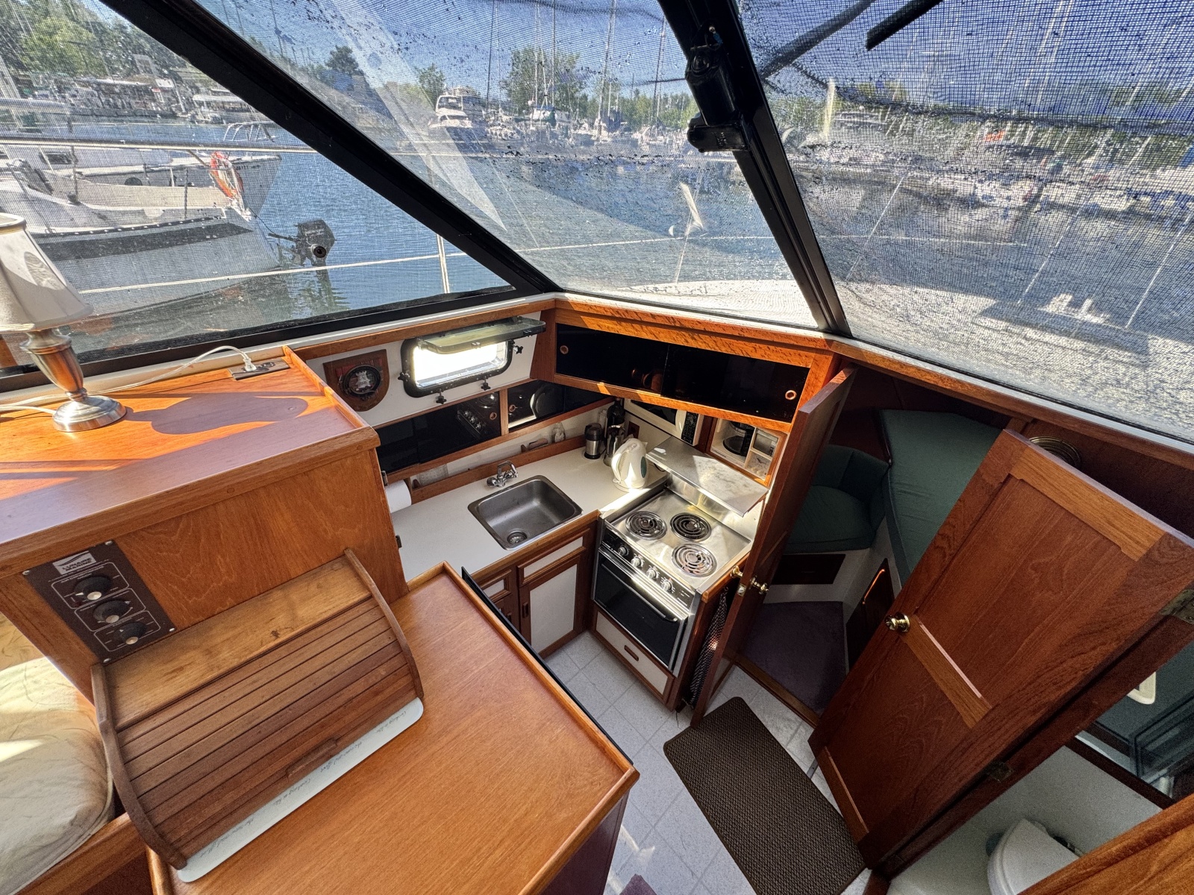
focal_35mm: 14
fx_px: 483
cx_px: 597
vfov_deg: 85.7
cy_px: 448
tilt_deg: -33.3
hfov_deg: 102.1
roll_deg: -4.0
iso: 80
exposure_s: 1/99
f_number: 2.2
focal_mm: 2.22
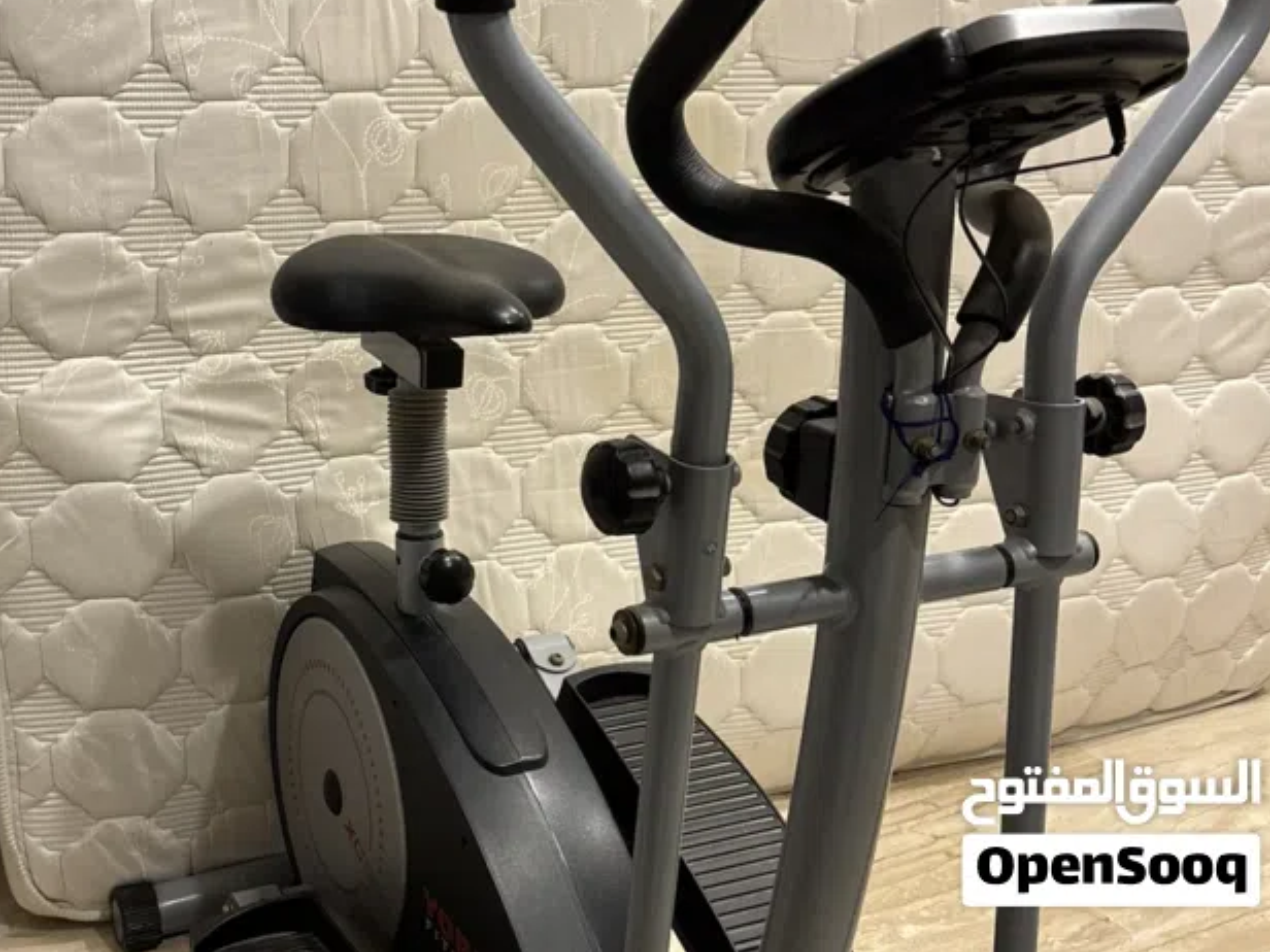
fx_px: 991
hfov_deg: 65.3
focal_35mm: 27
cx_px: 651
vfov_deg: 51.3
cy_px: 462
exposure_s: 1/50
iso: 250
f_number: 1.6
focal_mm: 5.96
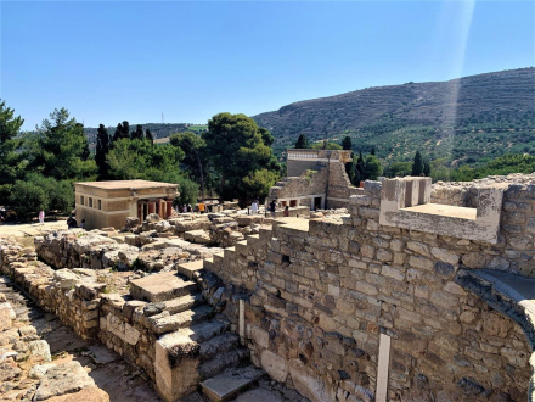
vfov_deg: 53.1
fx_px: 402
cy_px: 201
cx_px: 268
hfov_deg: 67.3
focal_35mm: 26
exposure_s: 1/2545
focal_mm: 4.25
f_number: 1.8
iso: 25
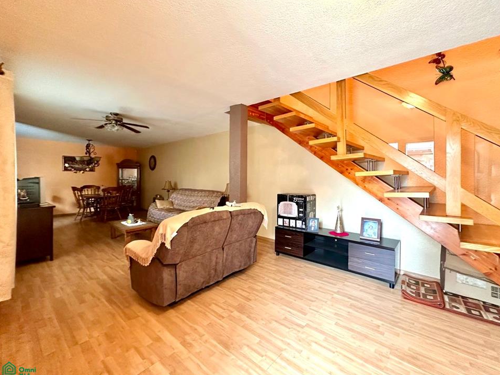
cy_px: 181
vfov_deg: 81.7
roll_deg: -0.6
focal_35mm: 15
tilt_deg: -0.9
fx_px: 217
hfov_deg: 98.1
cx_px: 265
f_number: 2.2
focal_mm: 2.22
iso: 500
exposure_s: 1/60
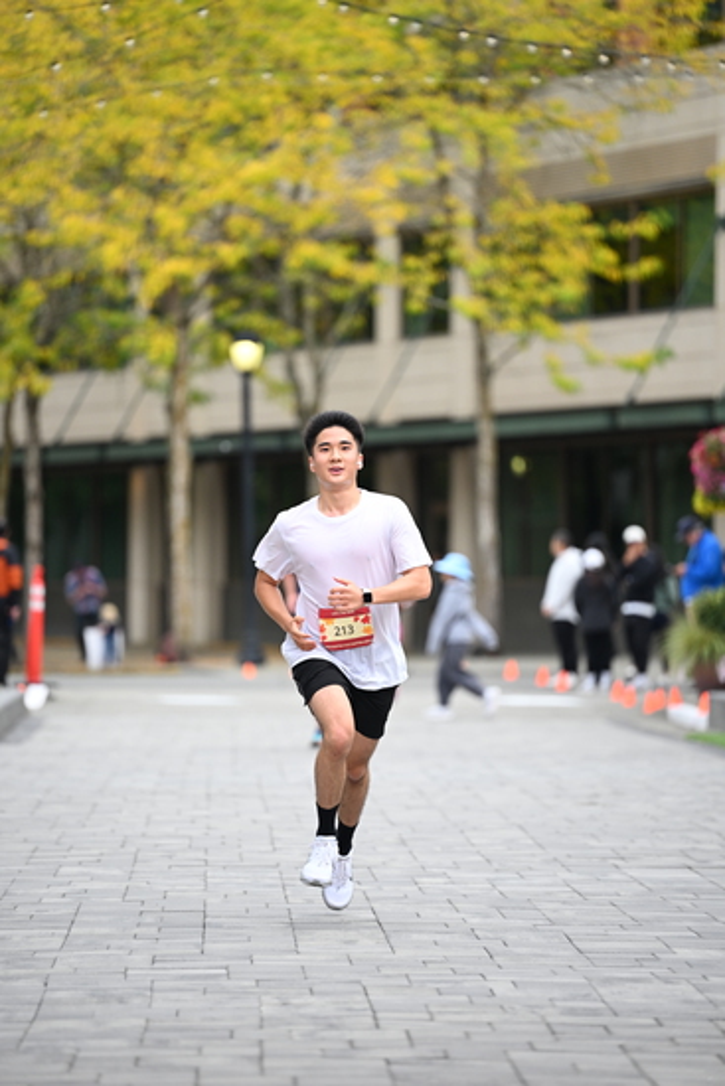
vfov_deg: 11.1
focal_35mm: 185
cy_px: 543
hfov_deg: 7.4
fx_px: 5585
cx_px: 362
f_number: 2.8
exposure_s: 1/2000
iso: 640
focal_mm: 185
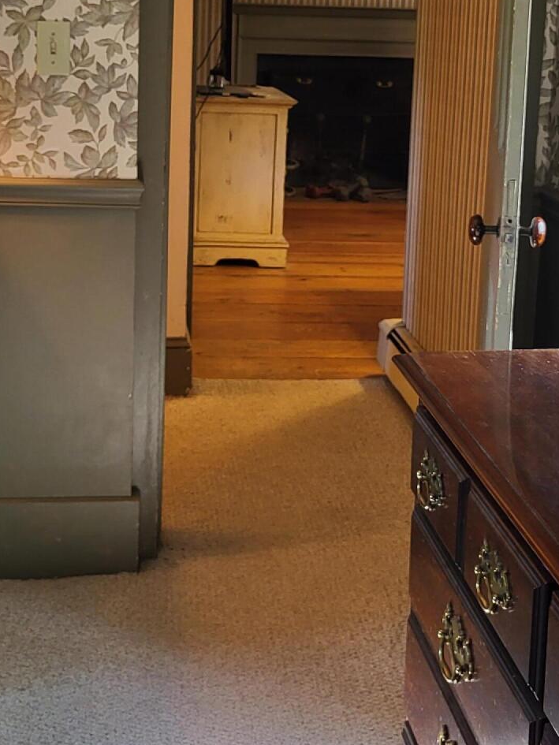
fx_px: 1184
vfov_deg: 34.3
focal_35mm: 55
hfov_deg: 26.6
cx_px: 283
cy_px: 198
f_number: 1.8
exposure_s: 1/60
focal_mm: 5.4
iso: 200
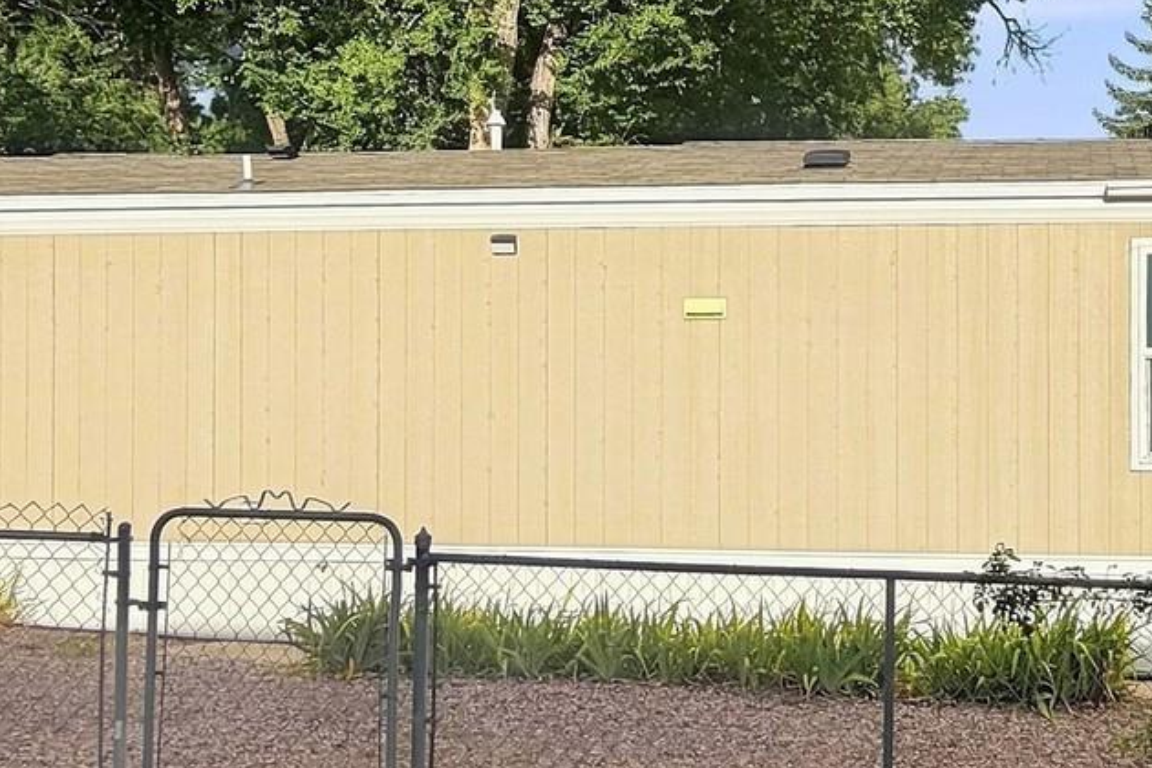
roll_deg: +1.2
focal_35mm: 37
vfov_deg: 35.3
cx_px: 960
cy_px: 207
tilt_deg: +8.3
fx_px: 1184
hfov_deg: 48.2
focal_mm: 2.2
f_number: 2.2
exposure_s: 1/1167
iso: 20
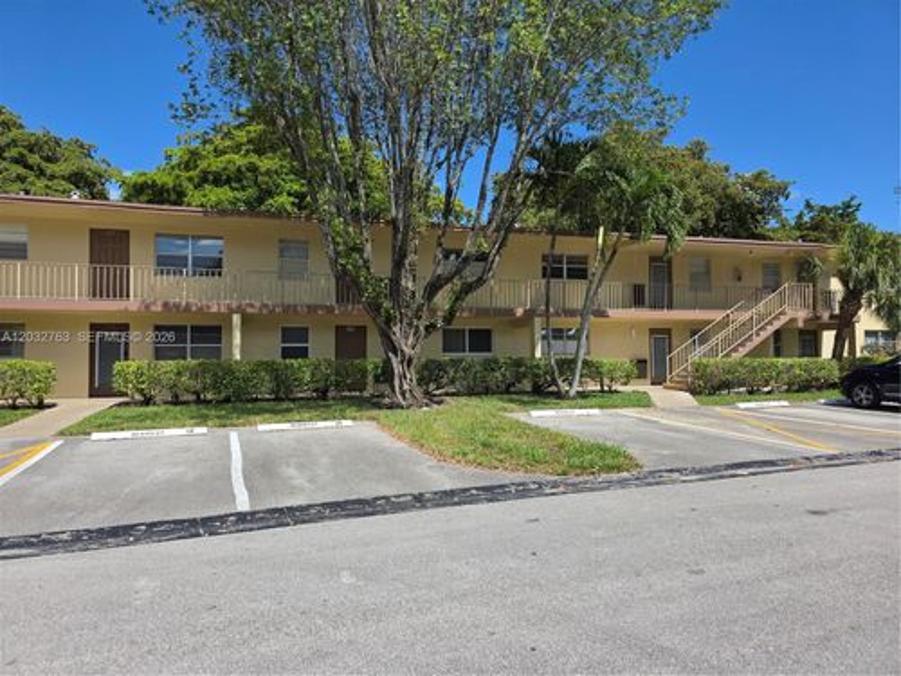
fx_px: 599
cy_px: 338
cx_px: 450
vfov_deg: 58.9
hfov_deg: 73.9
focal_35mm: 23
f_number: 1.7
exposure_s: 1/5958
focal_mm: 6.3
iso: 80
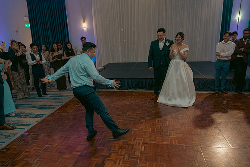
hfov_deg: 73.7
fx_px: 167
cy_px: 84
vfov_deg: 53.2
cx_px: 125
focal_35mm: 24
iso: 2500
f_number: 3.5
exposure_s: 1/160
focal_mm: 24
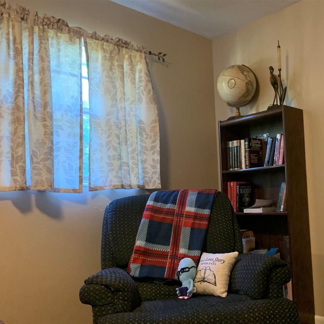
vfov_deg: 47.1
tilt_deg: +2.7
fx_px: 371
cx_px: 216
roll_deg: +2.8
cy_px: 185
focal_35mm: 35
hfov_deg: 46.5
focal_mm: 4.25
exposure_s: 1/30
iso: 500
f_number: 1.8
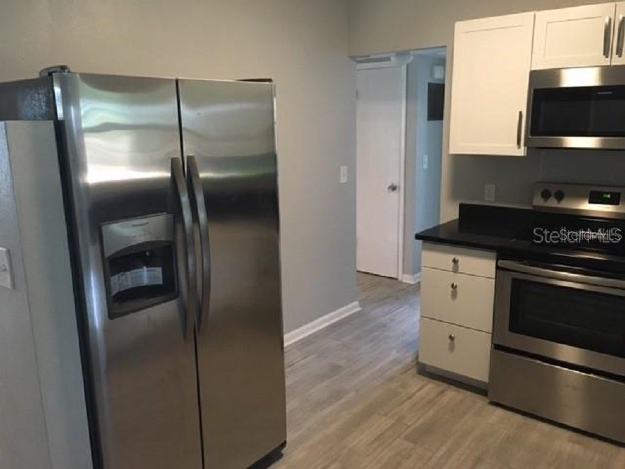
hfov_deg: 61.7
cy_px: 234
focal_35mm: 29
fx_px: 524
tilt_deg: -13.3
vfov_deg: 48.2
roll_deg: +2.2
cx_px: 312
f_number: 2.2
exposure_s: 1/30
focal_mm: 4.15
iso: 160
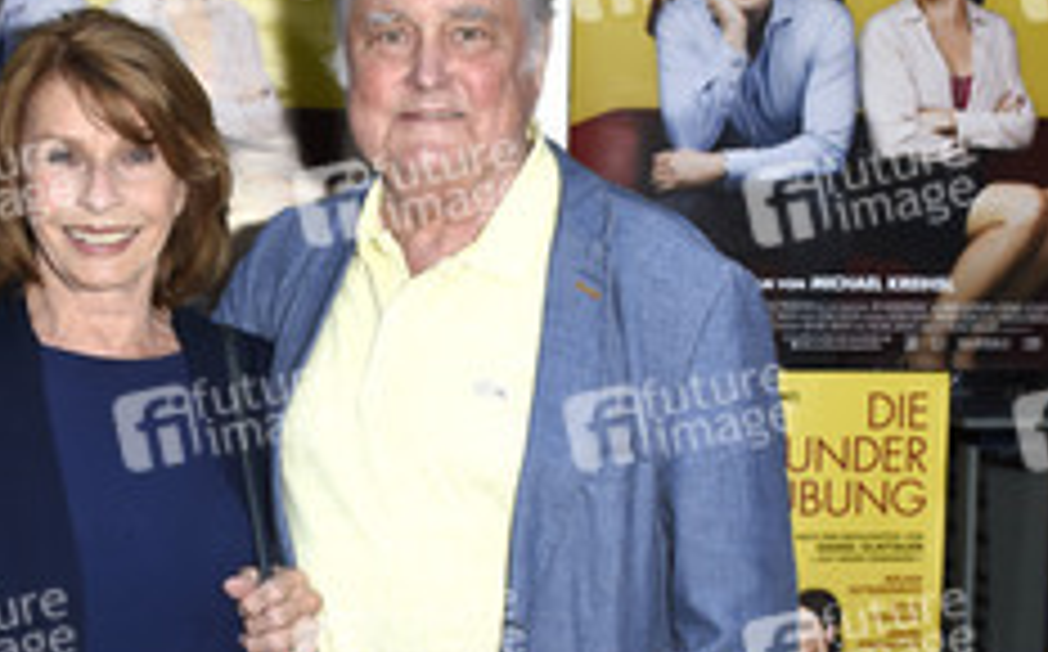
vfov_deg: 16.1
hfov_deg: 25.6
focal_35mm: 80
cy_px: 531
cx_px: 290
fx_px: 2282
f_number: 6.3
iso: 320
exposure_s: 1/125
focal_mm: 27
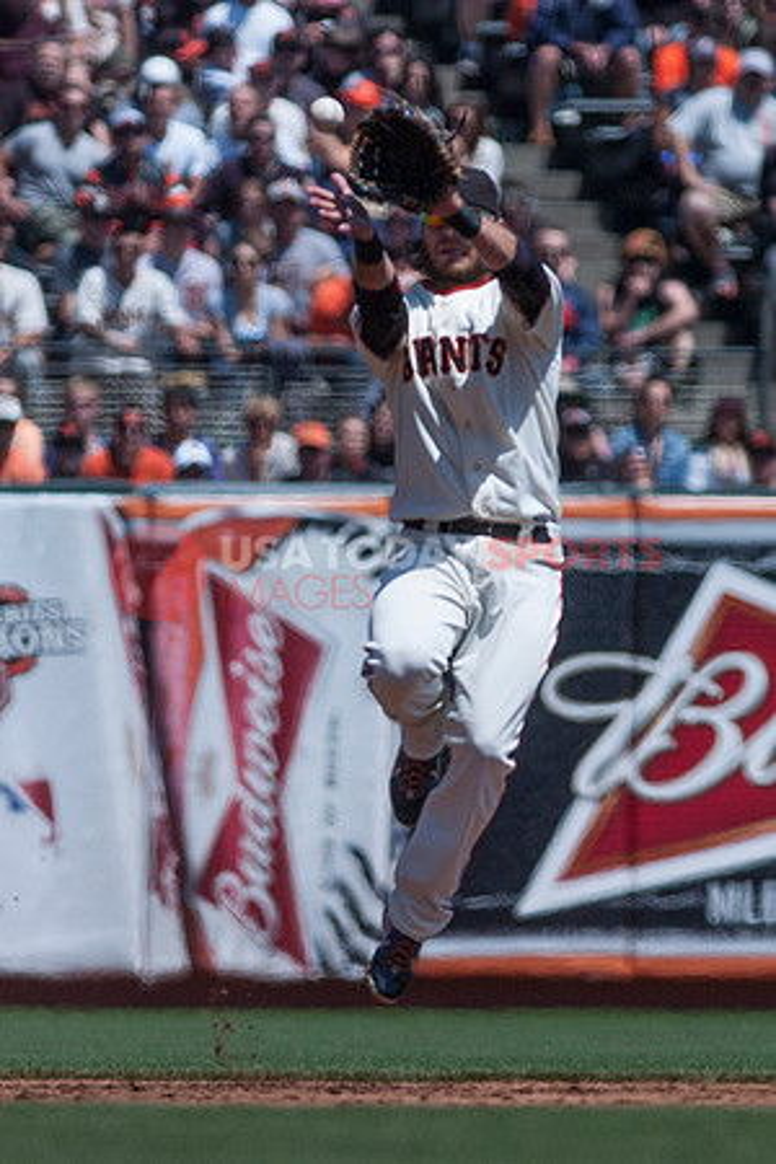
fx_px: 14549
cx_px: 388
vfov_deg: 4.6
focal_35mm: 450
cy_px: 582
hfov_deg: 3.1
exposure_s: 1/3200
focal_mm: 300
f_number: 4
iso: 200
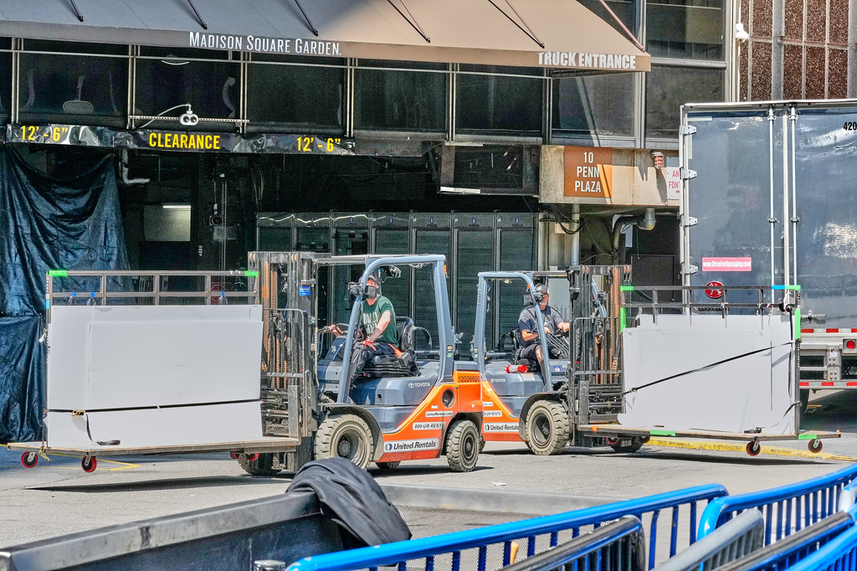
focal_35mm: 115
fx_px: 2737
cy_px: 286
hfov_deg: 17.8
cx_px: 428
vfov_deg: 11.9
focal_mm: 77
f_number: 13
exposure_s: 1/250
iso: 800
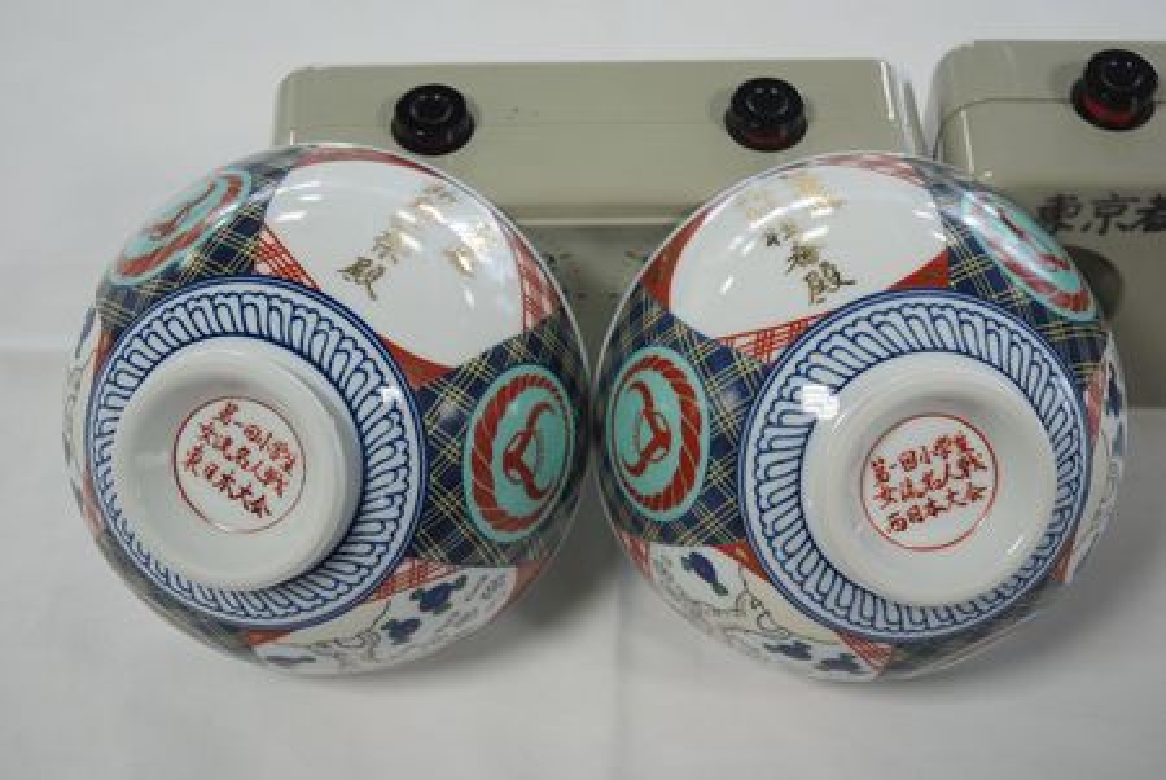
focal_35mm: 72
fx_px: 2334
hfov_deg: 28.0
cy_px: 390
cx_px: 583
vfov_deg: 19.0
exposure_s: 1/40
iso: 200
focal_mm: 48
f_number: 4.5
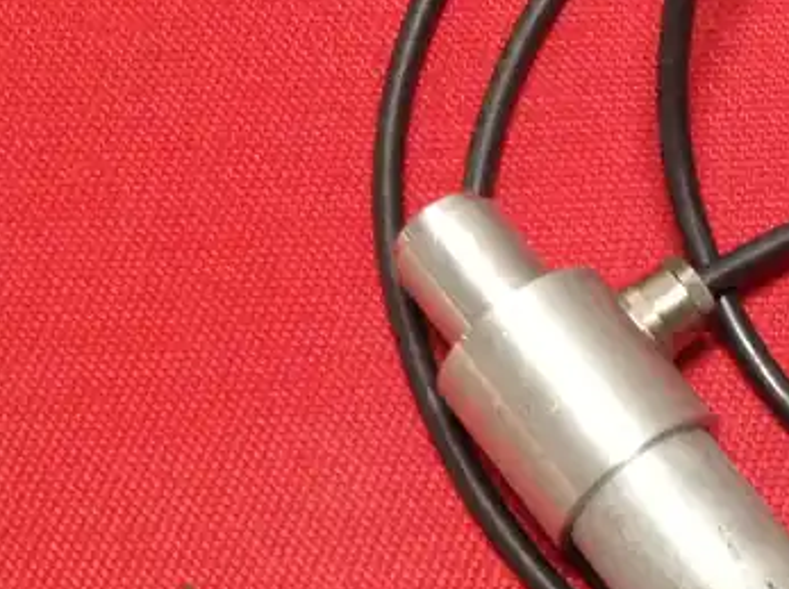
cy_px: 207
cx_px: 819
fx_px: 2298
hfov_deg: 18.9
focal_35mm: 101
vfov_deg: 14.6
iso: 200
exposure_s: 1/15
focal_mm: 4.28
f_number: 2.4
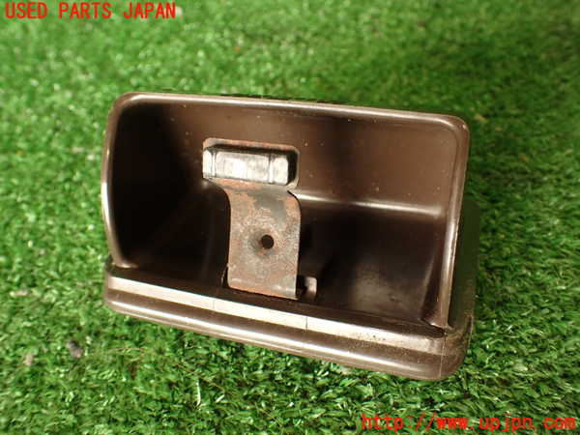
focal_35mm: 32
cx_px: 290
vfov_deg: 44.2
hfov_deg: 56.8
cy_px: 218
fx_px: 536
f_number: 2.4
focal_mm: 5.79
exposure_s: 1/60
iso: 200
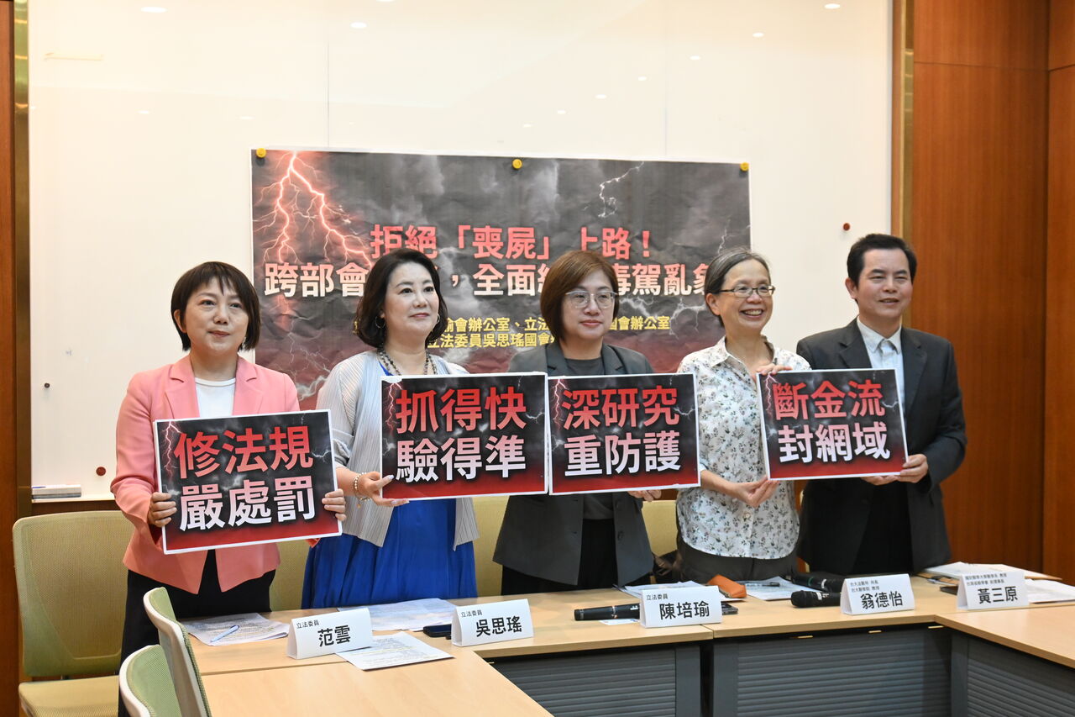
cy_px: 358
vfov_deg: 29.4
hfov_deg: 43.0
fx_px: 1366
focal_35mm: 46
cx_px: 538
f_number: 4.8
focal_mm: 30.5
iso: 2000
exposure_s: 1/125
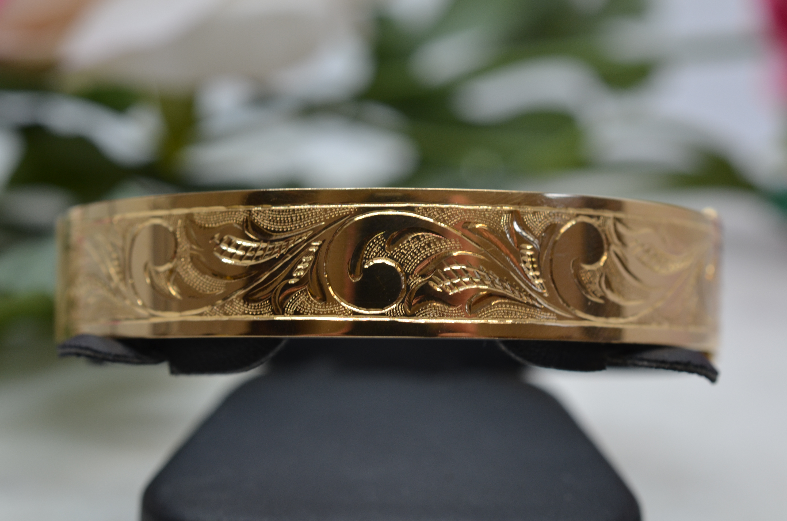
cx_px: 394
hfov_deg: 33.5
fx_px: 1309
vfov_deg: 22.5
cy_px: 260
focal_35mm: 60
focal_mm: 40
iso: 280
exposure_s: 1/60
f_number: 8
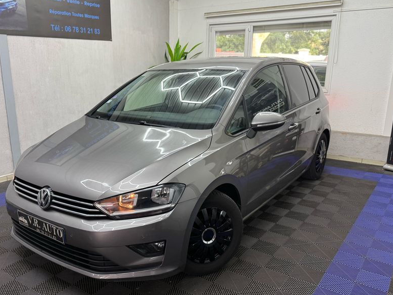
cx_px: 163
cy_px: 162
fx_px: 352
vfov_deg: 45.4
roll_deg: +0.4
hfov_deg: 58.0
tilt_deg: -15.9
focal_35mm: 31
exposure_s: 1/100
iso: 160
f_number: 1.78
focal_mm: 6.76
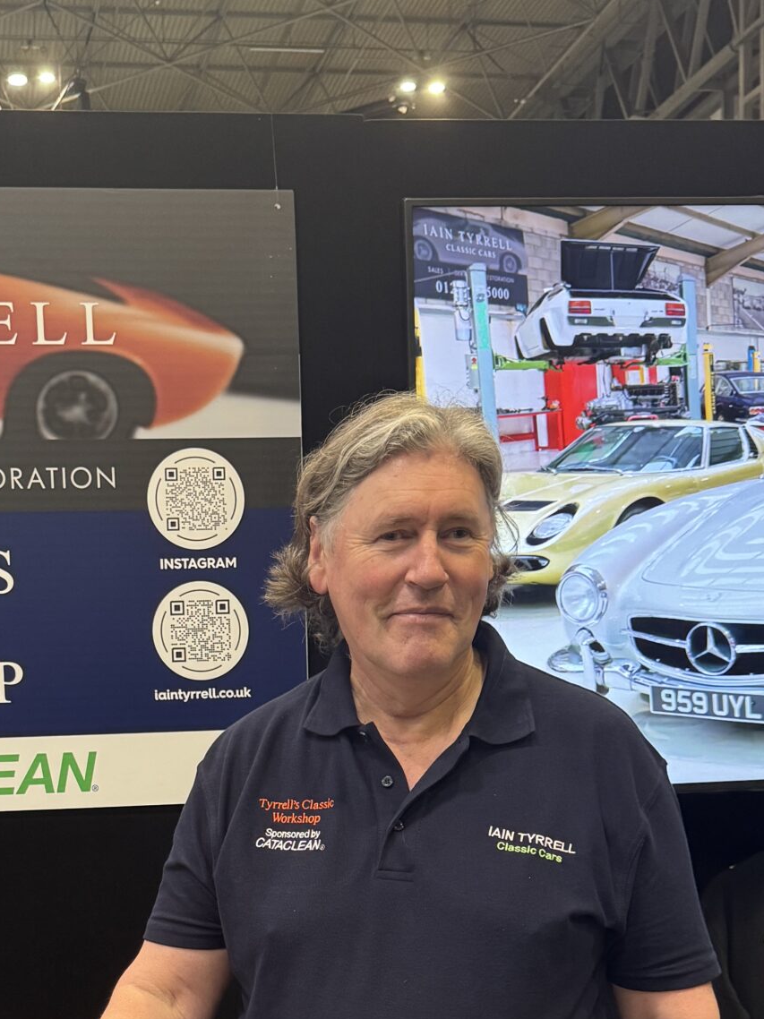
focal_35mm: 54
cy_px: 888
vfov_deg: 33.9
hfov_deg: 26.7
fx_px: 1590
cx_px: 192
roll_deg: +1.8
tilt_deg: -4.7
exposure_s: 1/60
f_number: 1.78
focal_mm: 6.76
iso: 320
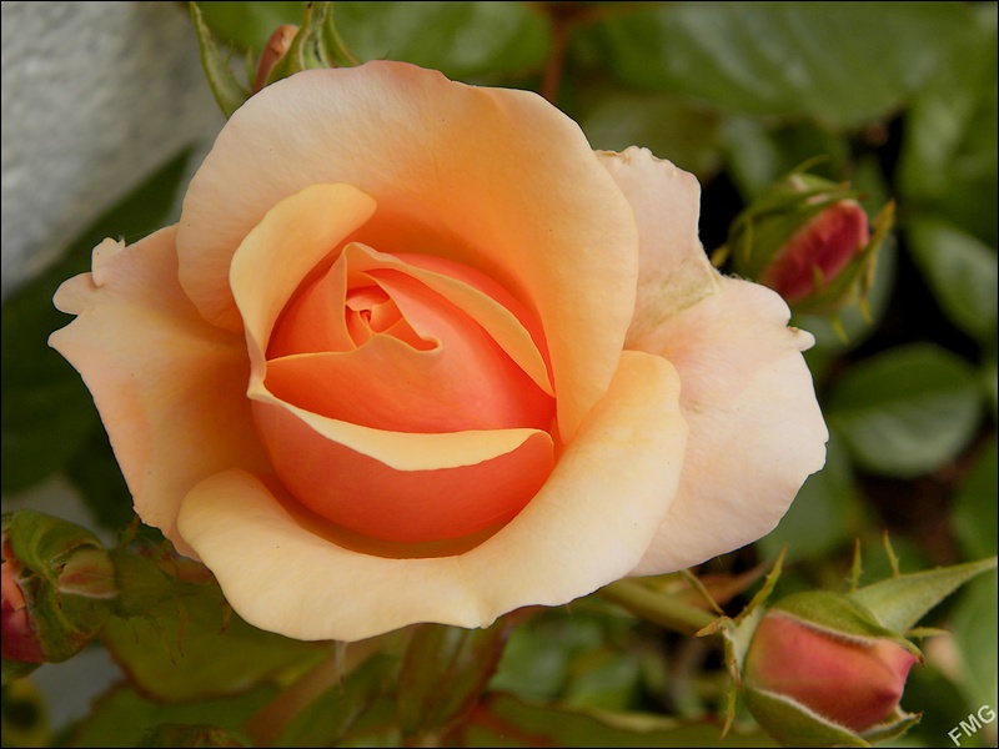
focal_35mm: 82
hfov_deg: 23.8
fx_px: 2366
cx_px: 500
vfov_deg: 18.0
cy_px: 374
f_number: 4.2
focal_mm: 14.6
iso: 80
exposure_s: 1/200
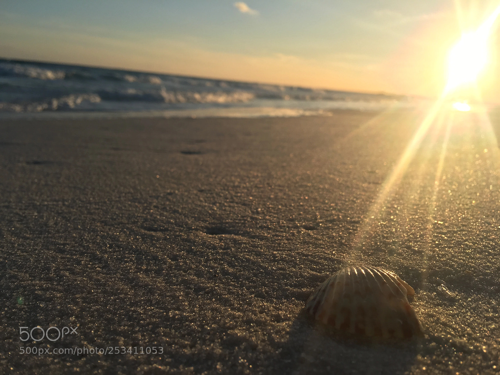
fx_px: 419
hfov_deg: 61.7
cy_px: 188
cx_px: 250
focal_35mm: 29
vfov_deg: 48.2
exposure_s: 1/1923
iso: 25
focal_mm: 4.15
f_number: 2.2
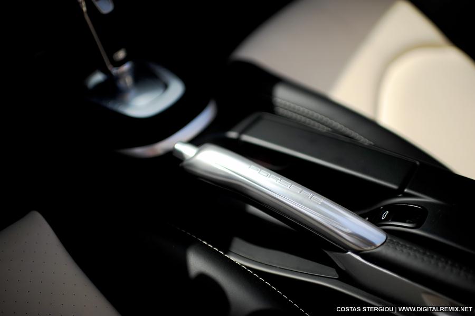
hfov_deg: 54.5
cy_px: 158
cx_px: 238
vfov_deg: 37.8
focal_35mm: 35
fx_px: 462
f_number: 1.4
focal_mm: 35
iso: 100
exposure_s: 1/3200
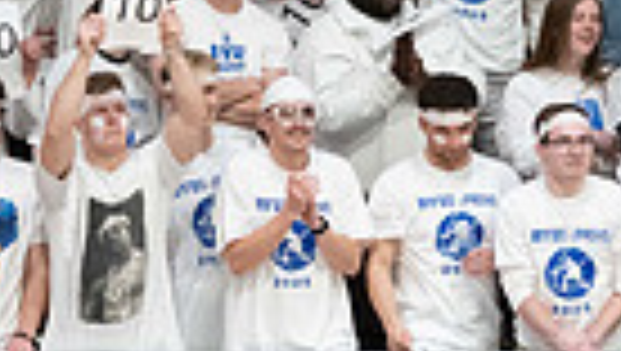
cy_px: -224
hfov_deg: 3.3
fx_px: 10633
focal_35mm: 645
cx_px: 568
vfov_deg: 1.9
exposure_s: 1/500
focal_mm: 135
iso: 3200
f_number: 2.8
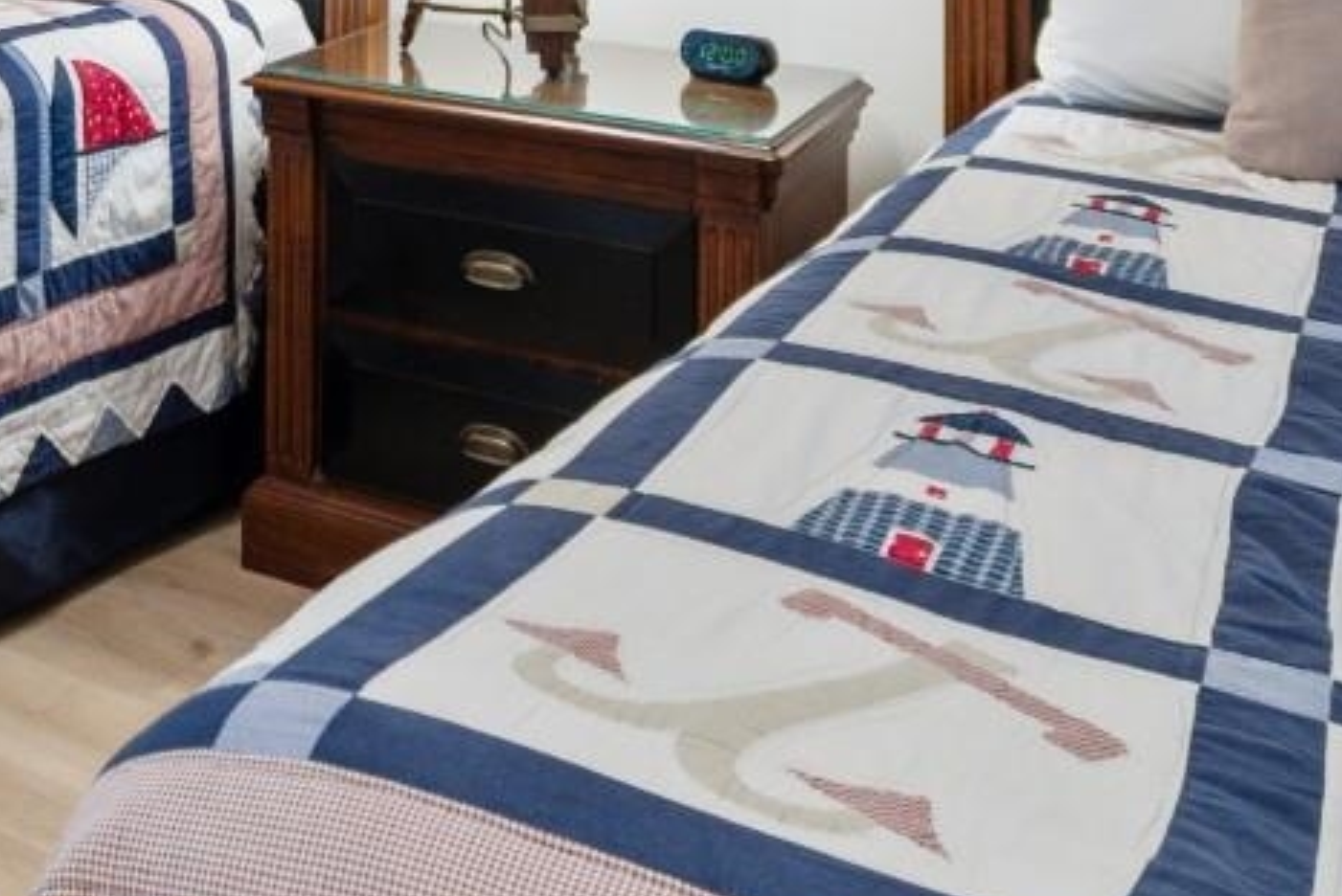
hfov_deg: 33.8
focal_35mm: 52
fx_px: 1940
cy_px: -365
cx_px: -86
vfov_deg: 22.4
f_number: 4.5
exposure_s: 1/5
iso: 100
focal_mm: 10
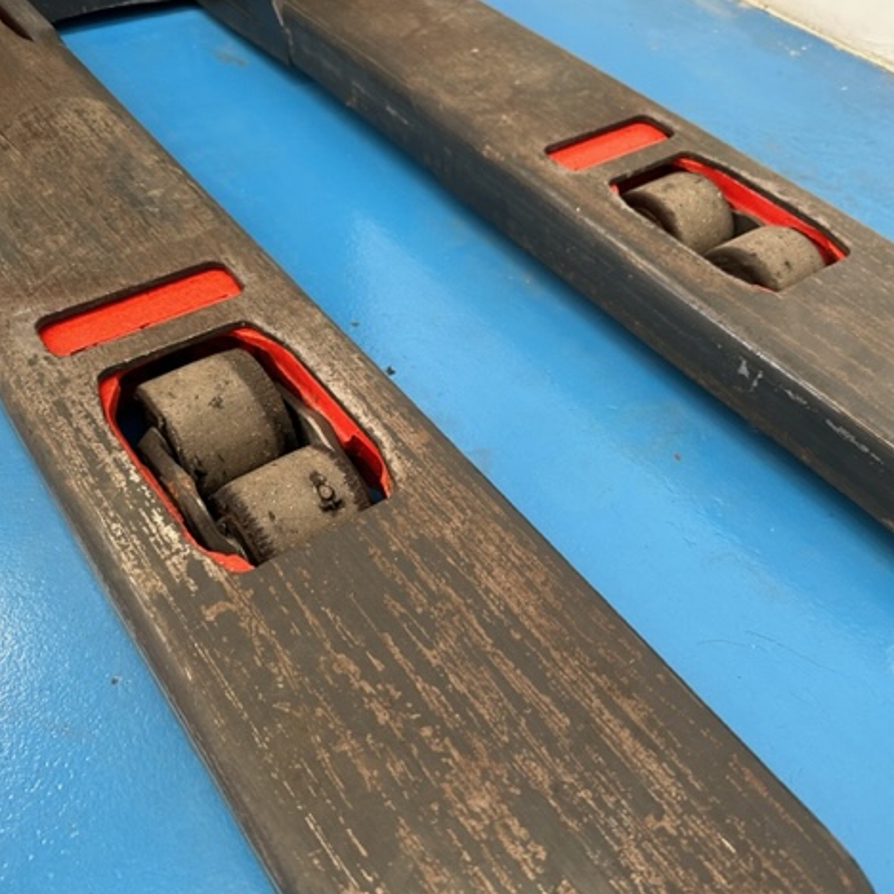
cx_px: 483
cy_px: 447
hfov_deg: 55.6
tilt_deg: -46.3
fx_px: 847
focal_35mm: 29
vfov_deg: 55.6
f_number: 1.78
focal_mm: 6.86
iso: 250
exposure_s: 1/117
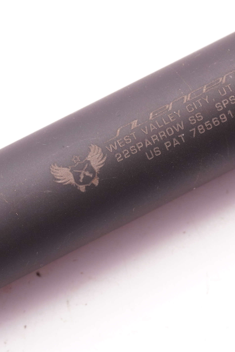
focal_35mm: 226
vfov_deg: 9.1
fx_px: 2213
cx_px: 130
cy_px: 157
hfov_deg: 6.1
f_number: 5.6
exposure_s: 1/125
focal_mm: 75
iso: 1000
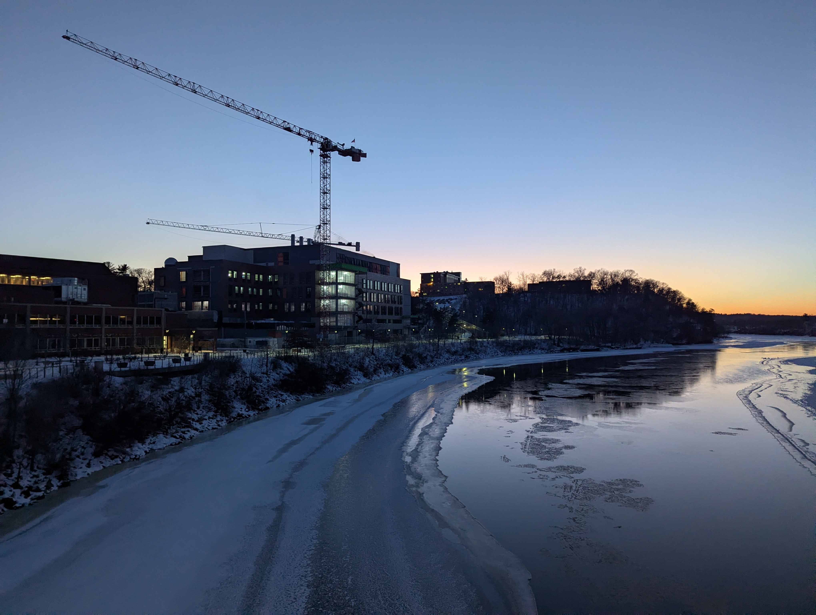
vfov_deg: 56.9
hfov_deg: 71.5
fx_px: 567
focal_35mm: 24
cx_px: 408
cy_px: 308
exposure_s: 1/180
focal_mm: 6.81
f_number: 1.85
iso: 675
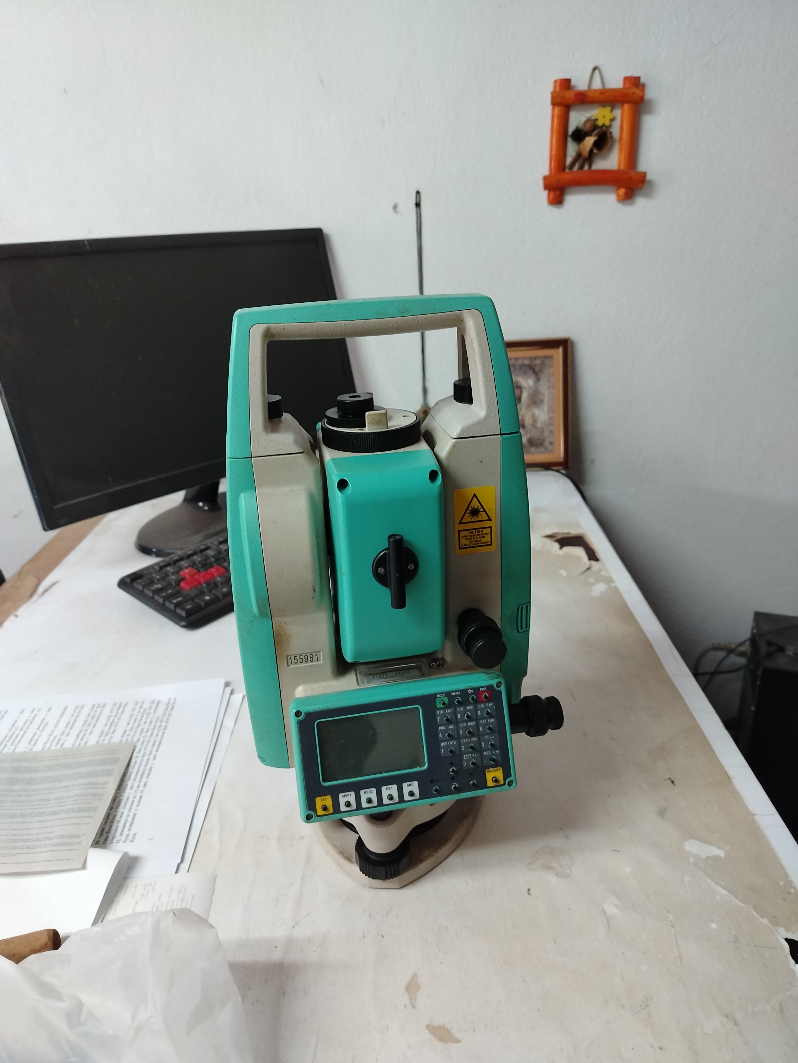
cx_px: 399
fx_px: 738
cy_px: 532
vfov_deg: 71.6
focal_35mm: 24
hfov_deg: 56.8
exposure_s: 1/100
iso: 3150
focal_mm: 5.25
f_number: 1.75
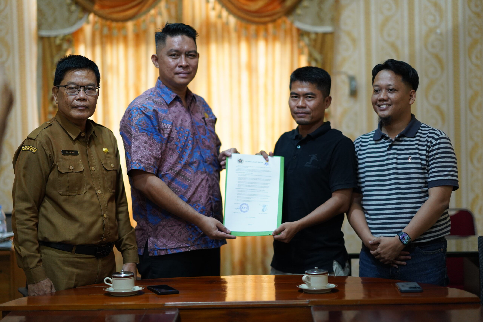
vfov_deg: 16.1
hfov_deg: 23.9
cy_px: 161
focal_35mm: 85
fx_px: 1140
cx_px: 242
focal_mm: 85
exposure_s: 1/250
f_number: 1.4
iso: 2000
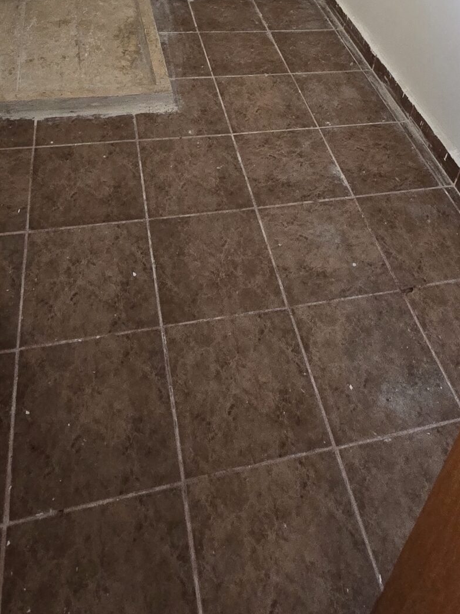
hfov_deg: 44.1
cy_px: -41
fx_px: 567
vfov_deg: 44.9
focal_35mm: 32
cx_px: 244
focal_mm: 2.2
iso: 200
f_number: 2.2
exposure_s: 1/50
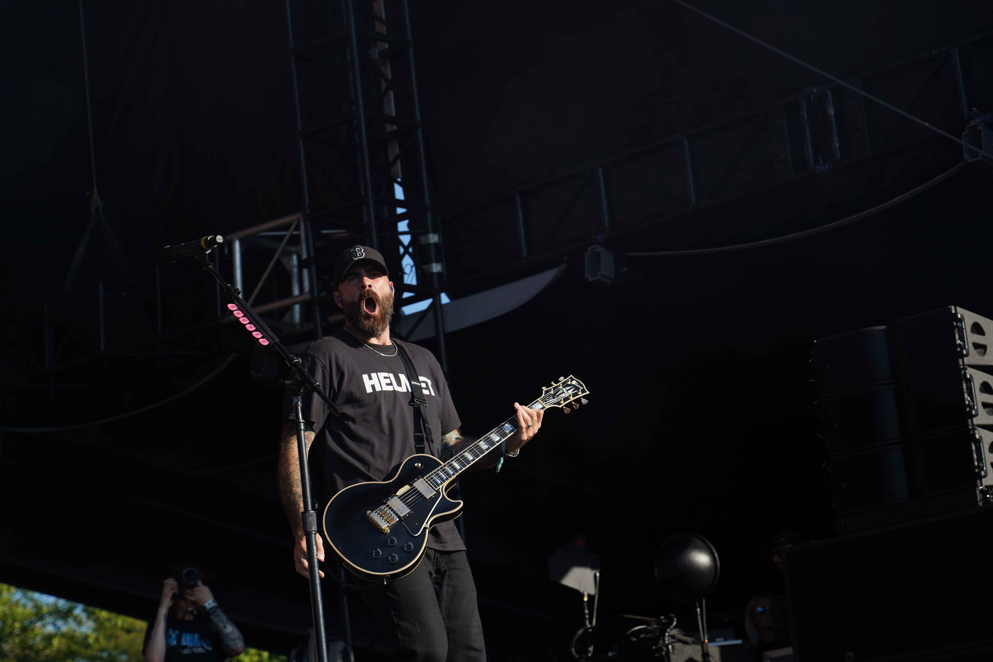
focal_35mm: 105
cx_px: 496
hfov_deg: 19.5
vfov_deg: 13.0
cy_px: 331
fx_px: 2896
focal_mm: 105
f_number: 6.3
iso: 100
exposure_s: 1/320
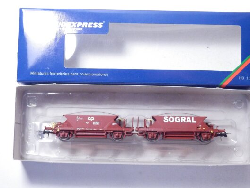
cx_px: 134
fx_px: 542
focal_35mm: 75
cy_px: 82
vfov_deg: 19.6
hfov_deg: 26.0
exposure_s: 1/160
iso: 1000
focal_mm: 11.9
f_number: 4.4
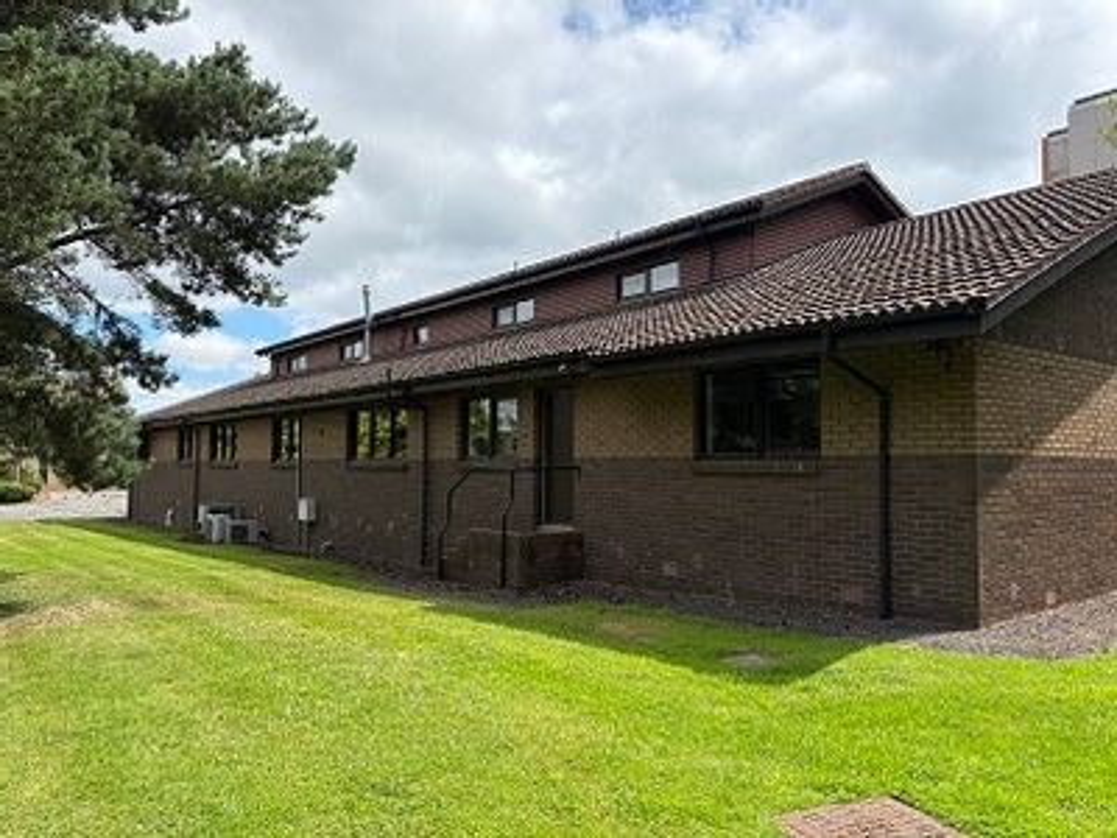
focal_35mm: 26
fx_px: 839
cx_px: 558
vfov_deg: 53.1
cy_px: 419
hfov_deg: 67.3
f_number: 1.6
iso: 64
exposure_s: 1/2747
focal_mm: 5.96
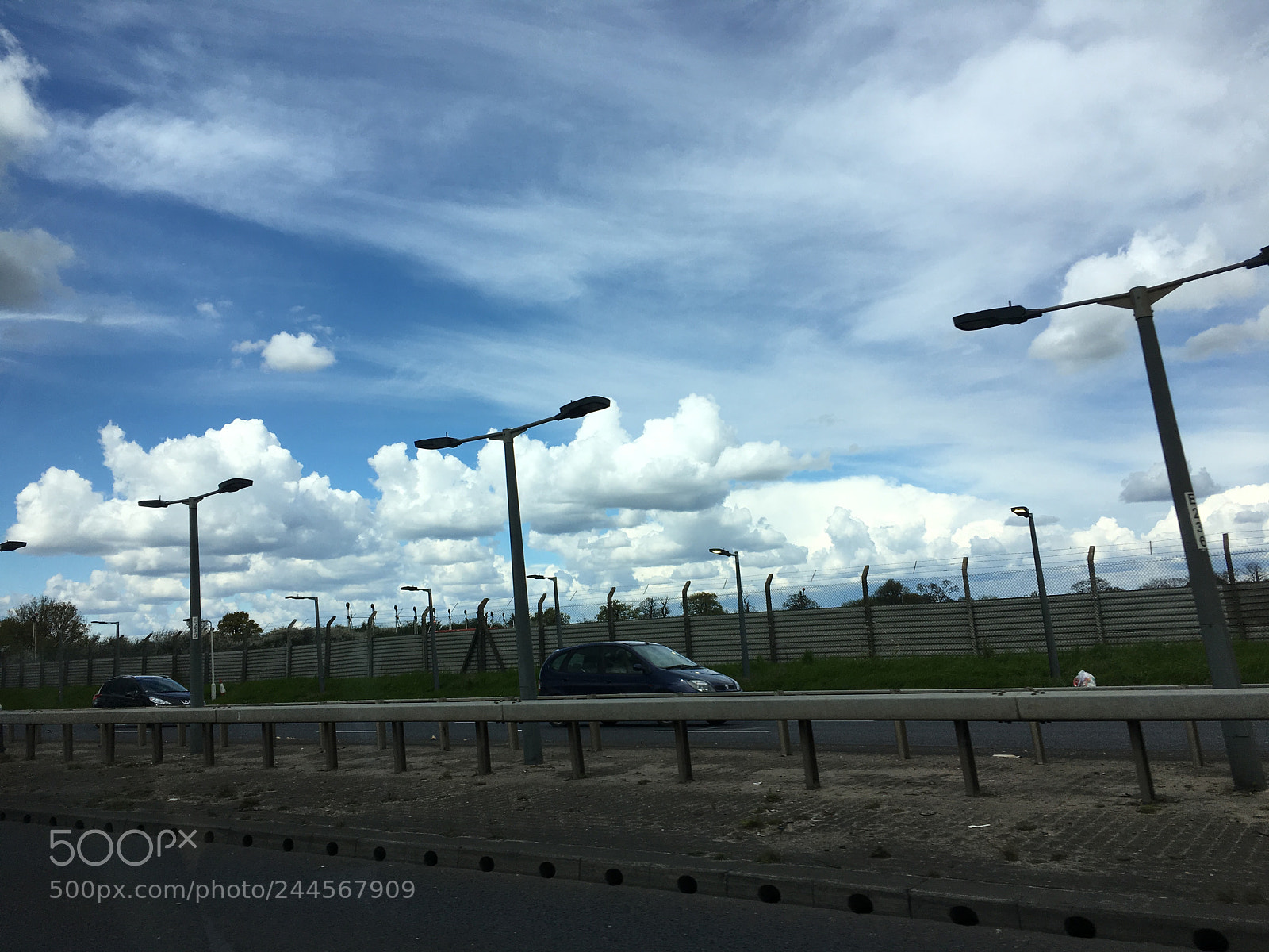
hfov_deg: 61.7
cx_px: 634
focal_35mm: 29
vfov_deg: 48.2
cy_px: 476
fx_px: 1063
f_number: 2.2
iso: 25
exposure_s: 1/2079
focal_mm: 4.15
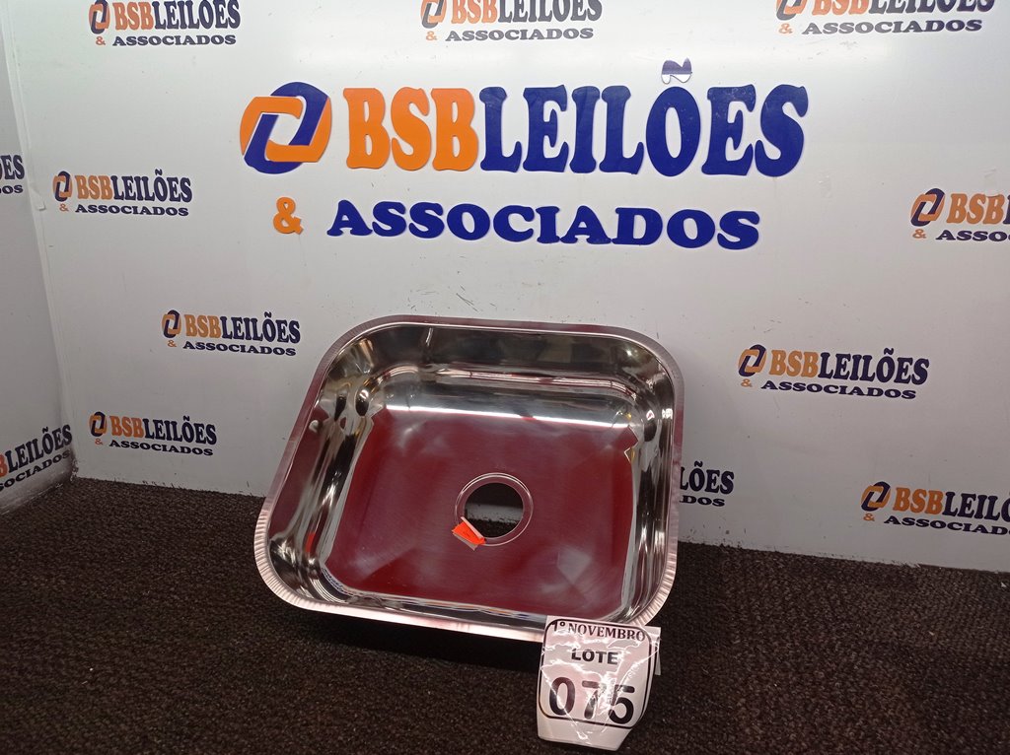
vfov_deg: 49.7
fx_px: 816
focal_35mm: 28
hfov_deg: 63.5
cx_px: 505
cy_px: 378
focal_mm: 4.7
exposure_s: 1/120
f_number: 1.79
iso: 183
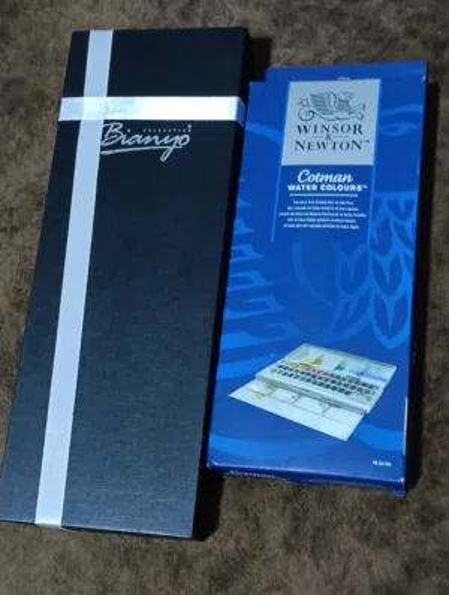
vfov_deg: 36.8
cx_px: 224
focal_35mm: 52
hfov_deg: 28.1
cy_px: 298
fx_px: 896
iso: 1175
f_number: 1.8
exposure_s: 1/33.3
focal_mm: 3.96
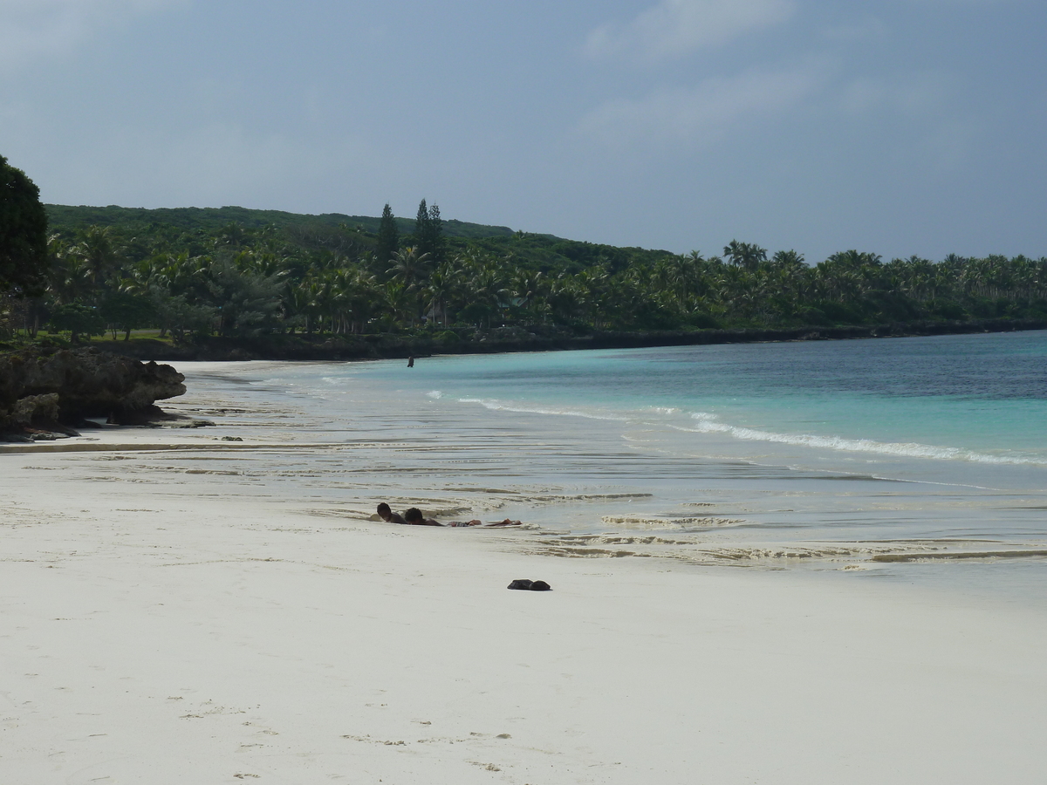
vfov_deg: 16.4
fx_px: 2722
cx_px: 524
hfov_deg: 21.8
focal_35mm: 90
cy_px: 392
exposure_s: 1/1000
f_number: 5.6
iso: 80
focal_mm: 14.7
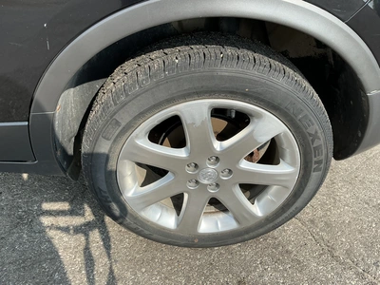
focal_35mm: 28
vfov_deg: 49.7
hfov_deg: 63.4
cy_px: 142
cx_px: 190
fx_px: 307
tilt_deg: -36.2
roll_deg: -4.0
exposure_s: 1/1055
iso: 25
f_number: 1.8
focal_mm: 3
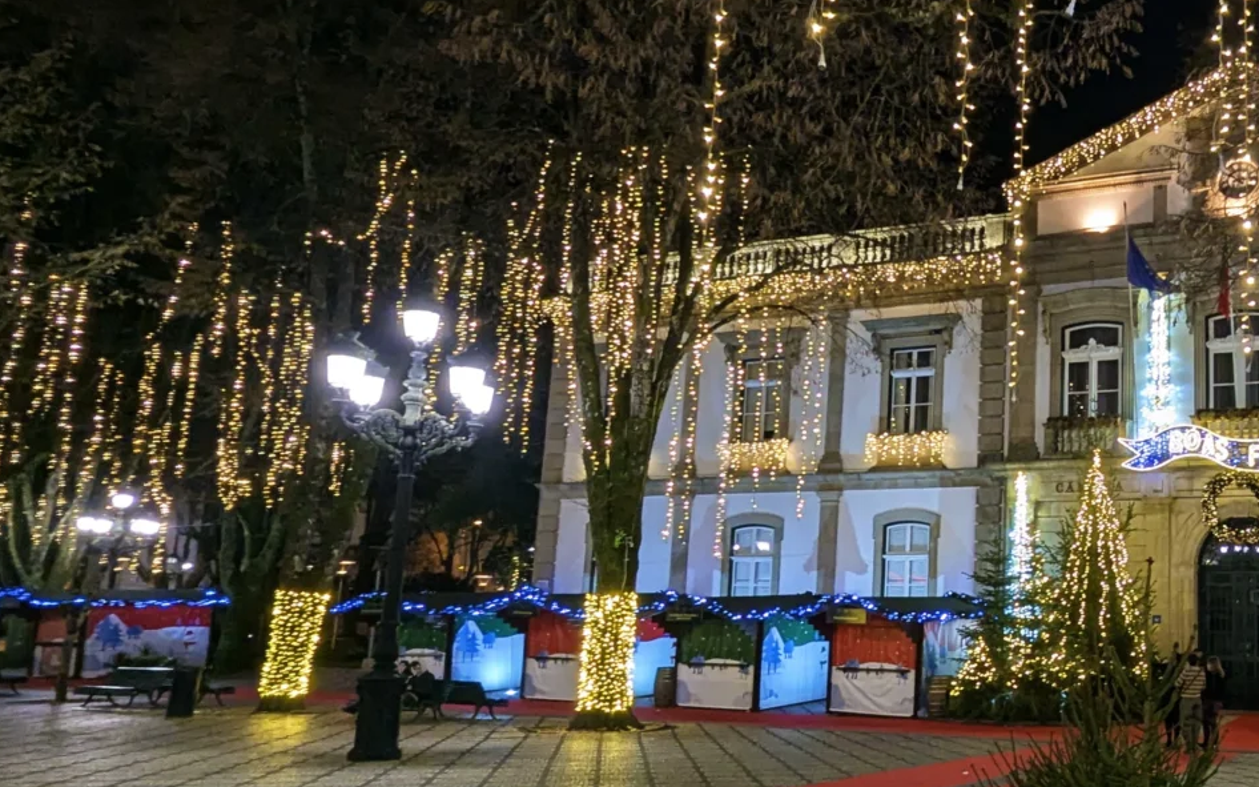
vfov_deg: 44.4
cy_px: 458
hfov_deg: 56.7
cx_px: 1147
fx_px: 961
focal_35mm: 28
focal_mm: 1.95
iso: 140
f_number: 2.2
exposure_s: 1/33.3
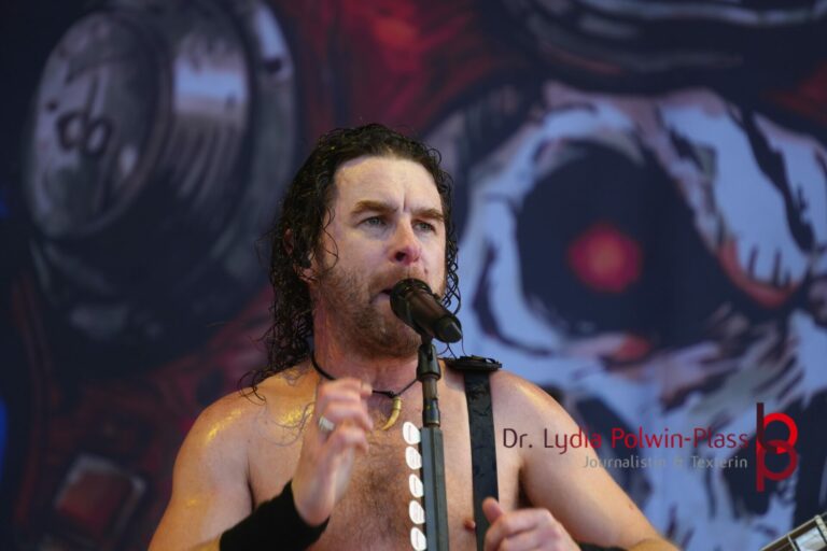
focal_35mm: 256
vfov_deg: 5.4
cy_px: 276
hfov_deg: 8.0
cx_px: 414
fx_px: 5892
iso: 400
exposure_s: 1/320
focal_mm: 171
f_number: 6.3
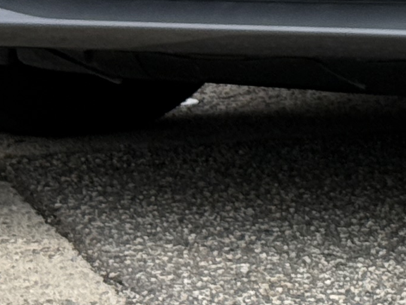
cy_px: -461
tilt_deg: +2.2
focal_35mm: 285
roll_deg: +0.1
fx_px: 3342
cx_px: 664
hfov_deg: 6.8
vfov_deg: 5.0
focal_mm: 6.76
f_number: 1.78
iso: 80
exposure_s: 1/3534
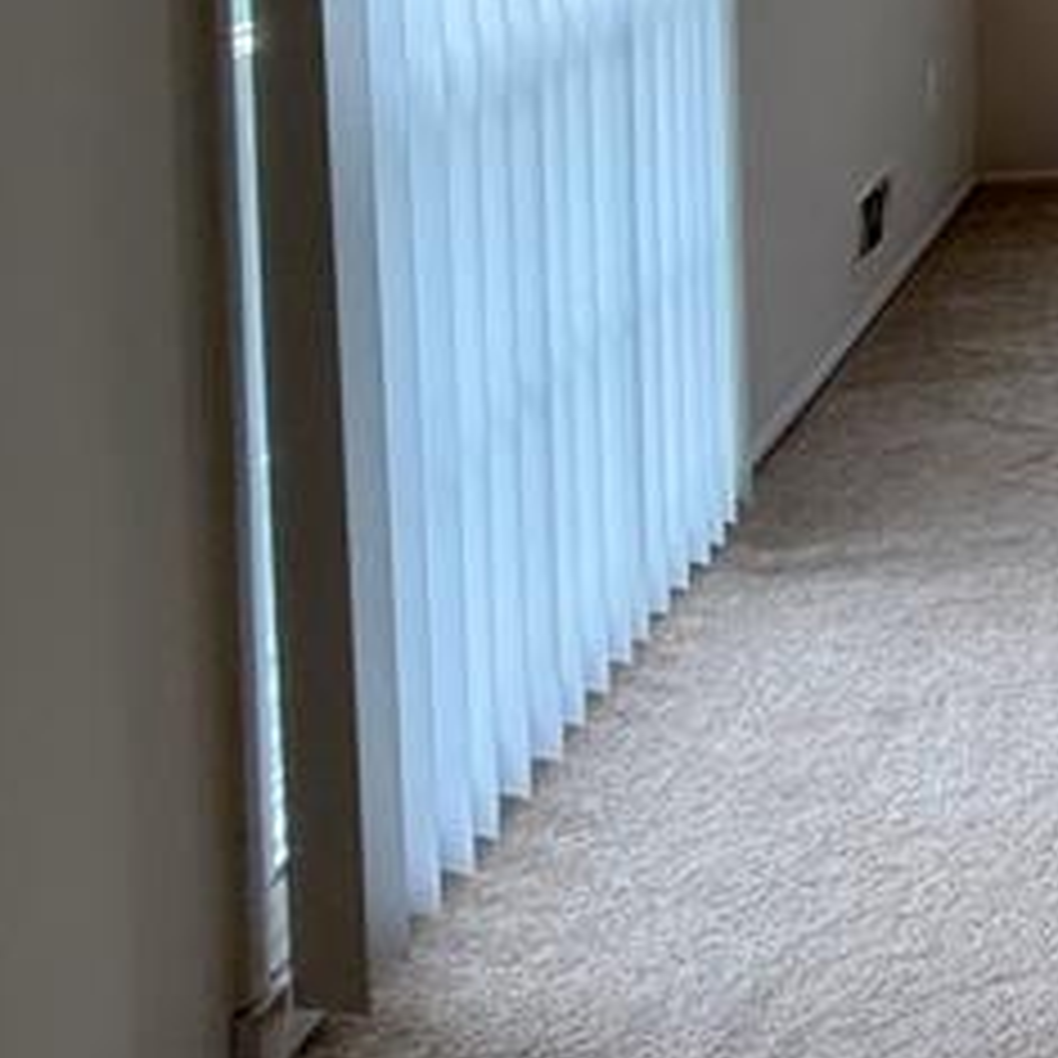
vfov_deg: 27.9
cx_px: 2215
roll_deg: -2.8
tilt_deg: -3.9
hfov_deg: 18.1
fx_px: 1867
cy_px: -194
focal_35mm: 54
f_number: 2.2
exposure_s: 1/120
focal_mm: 2.22
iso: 100
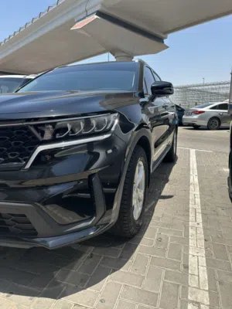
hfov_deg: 56.8
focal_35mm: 24
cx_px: 116
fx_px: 214
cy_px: 154
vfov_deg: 71.6
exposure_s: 1/3247
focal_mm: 6.86
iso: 80
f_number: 1.78
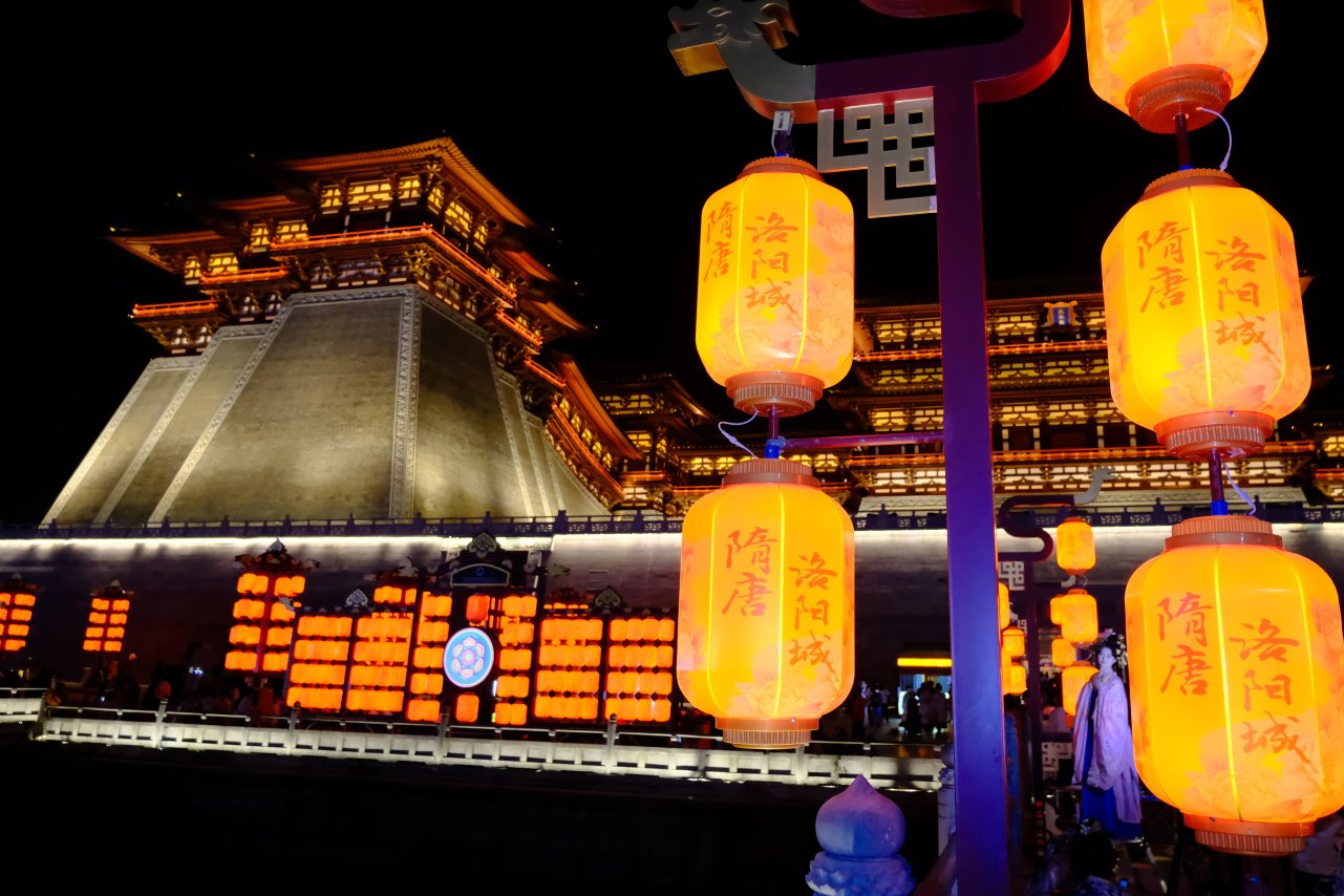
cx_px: 776
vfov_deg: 46.2
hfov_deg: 65.1
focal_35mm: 28
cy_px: 372
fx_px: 1045
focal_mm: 15
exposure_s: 1/150
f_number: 3.5
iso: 3200
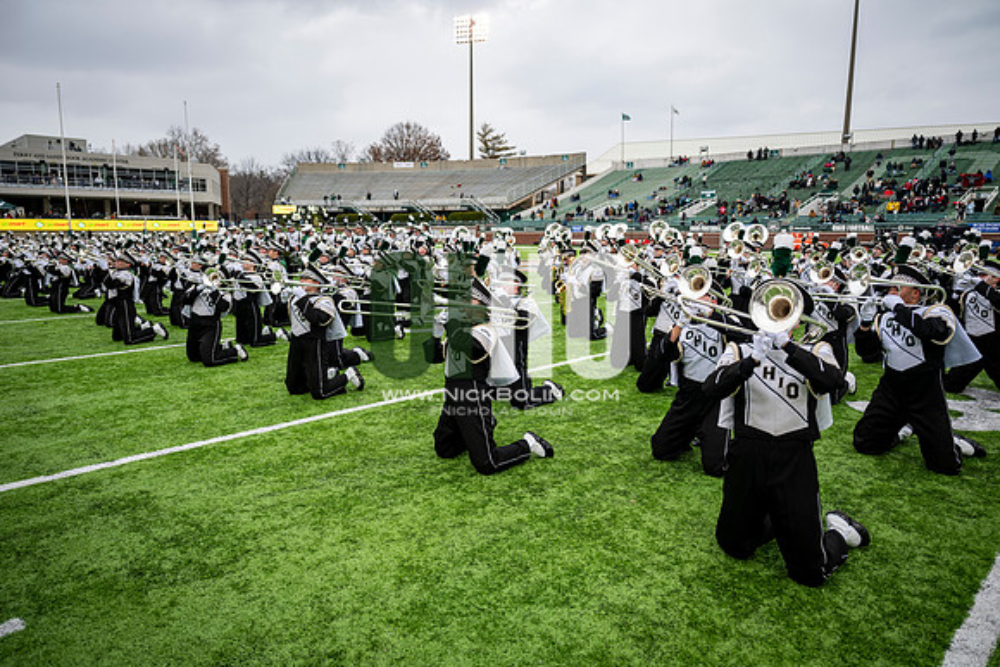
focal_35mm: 24
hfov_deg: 73.7
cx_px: 500
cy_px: 334
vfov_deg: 53.2
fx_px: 667
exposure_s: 1/500
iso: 100
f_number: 2.8
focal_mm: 24
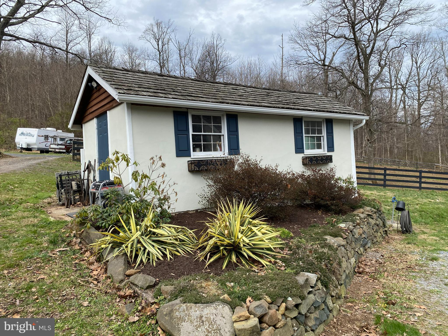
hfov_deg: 67.3
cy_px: 168
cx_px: 224
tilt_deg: +0.2
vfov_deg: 53.1
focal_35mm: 26
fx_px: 336
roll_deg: +3.4
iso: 32
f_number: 1.8
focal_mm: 4.25
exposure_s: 1/1701
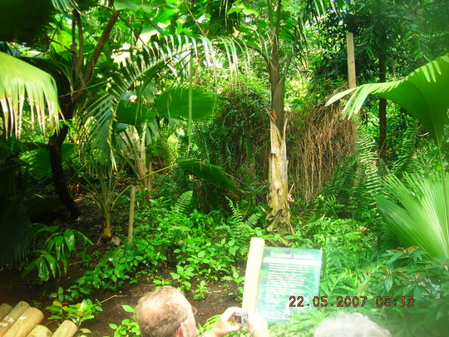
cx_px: 224
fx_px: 493
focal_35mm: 38
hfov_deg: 49.0
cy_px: 168
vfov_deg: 37.7
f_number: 3.2
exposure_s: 1/30
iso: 61
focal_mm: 6.3
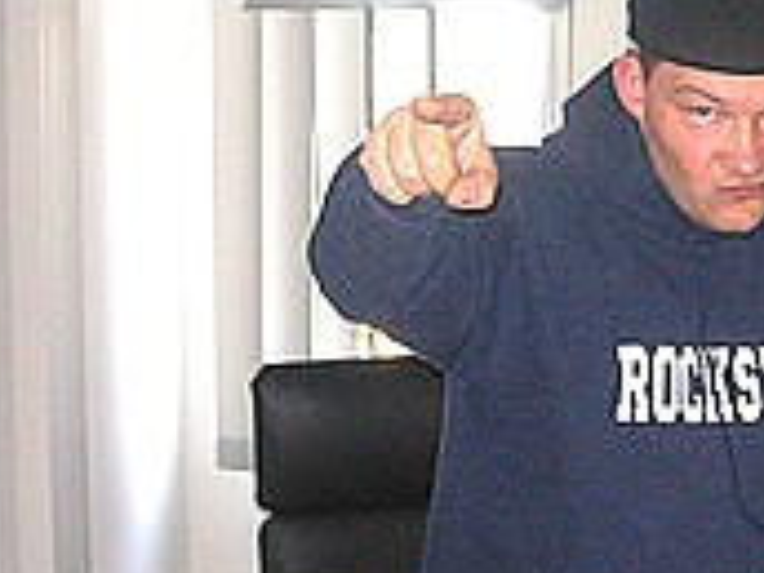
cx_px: 666
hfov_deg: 19.5
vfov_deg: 14.9
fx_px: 2185
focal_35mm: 99
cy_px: 366
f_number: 2.8
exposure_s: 1/45
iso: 160
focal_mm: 6.1
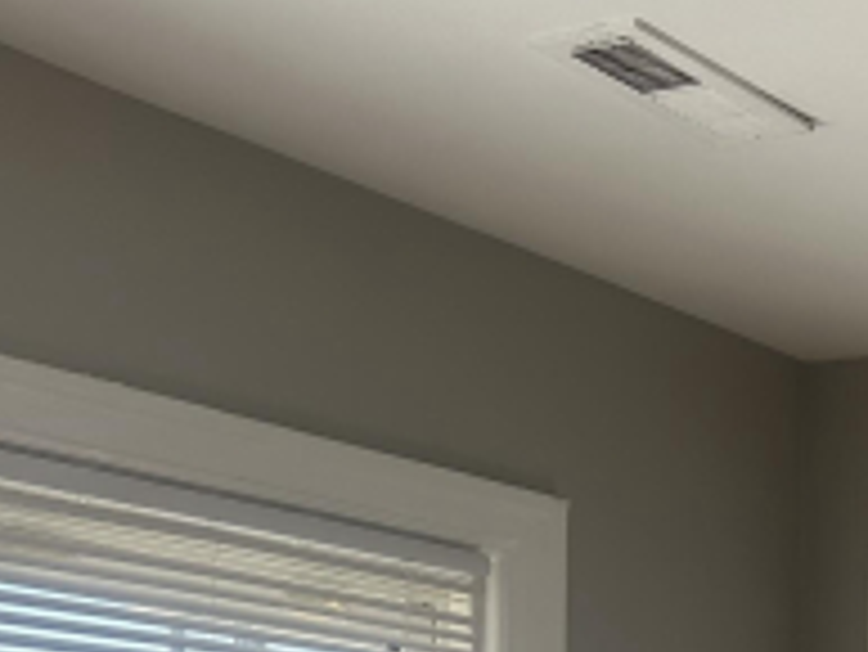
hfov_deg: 20.9
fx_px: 2083
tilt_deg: -1.6
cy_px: 967
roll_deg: -1.6
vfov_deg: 16.3
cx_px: 1194
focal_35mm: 83
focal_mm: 6.86
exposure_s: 1/529
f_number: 1.78
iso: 80
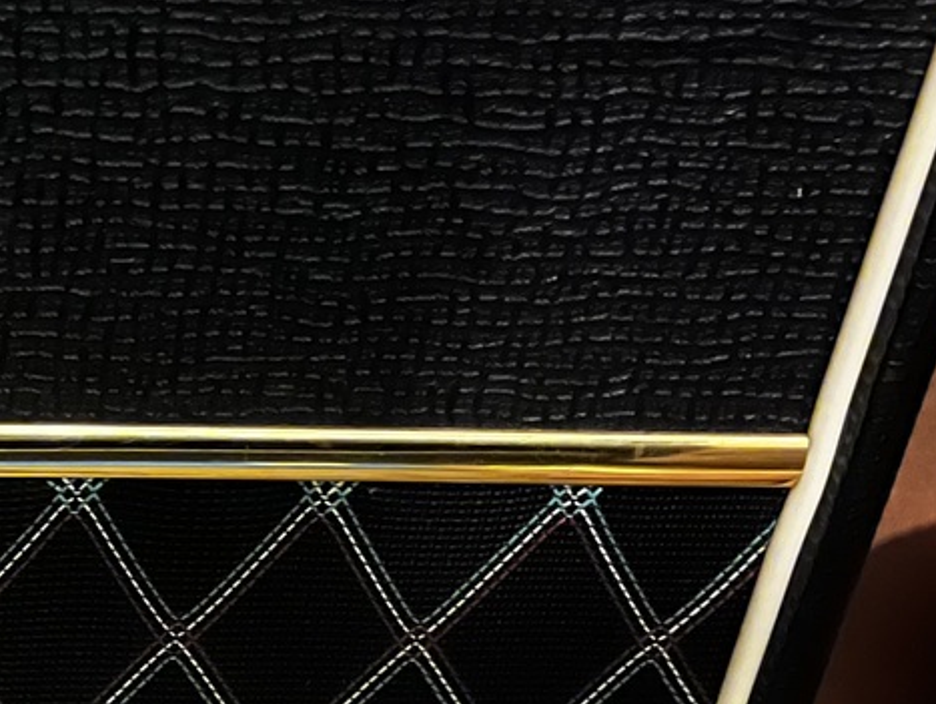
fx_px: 2408
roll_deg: +0.1
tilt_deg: -31.2
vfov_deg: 16.6
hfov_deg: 19.7
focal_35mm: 89
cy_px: 497
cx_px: -387
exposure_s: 1/5
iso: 3200
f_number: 1.6
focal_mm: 5.1
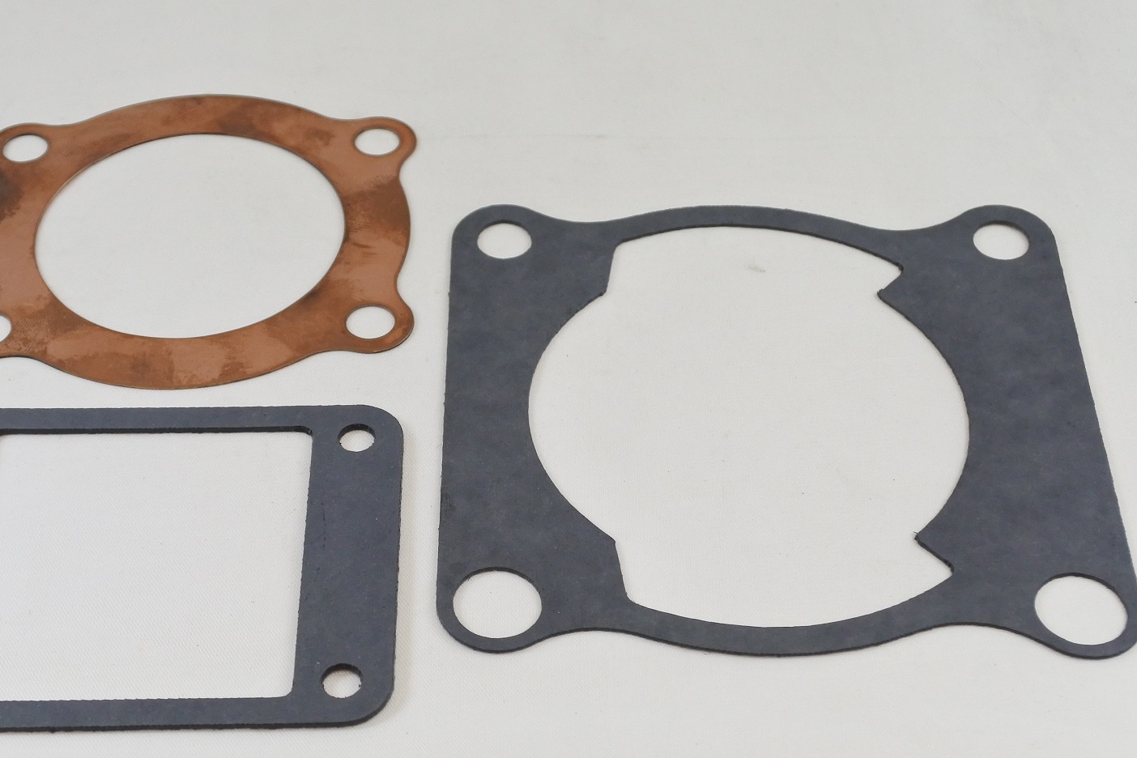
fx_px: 1421
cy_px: 423
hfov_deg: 43.5
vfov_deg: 29.8
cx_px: 481
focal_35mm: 45
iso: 400
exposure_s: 1/160
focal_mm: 14.3
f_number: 4
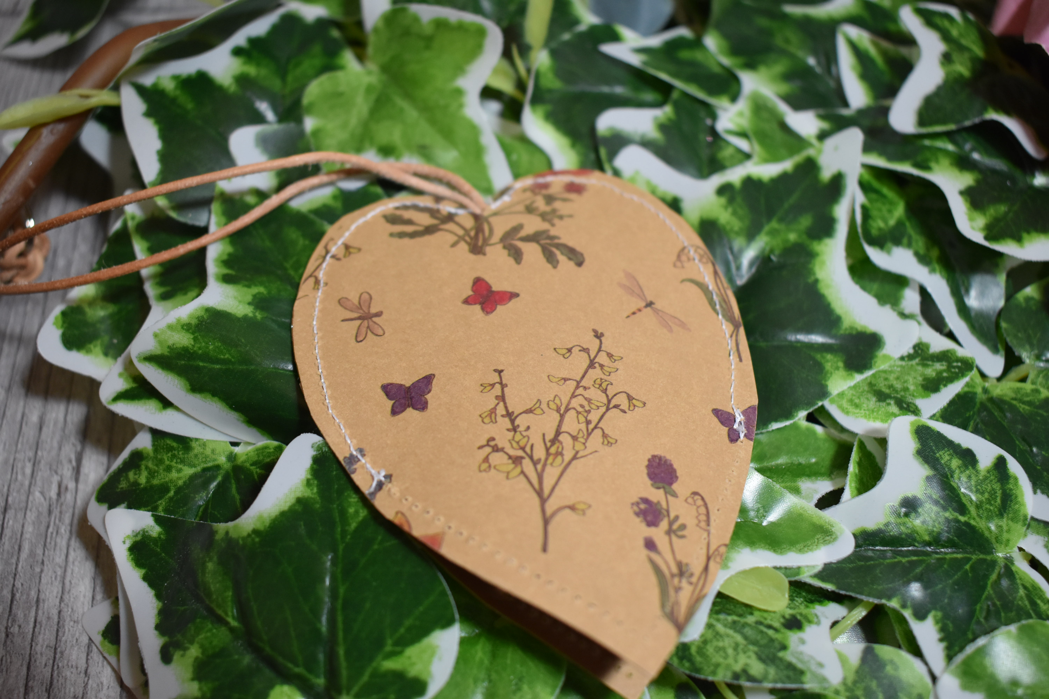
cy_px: 350
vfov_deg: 34.2
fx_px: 1136
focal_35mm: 39
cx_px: 524
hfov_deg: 49.6
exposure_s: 1/125
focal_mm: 26
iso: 1100
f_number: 4
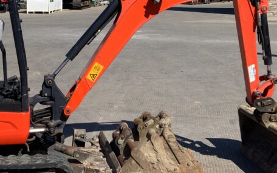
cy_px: 27
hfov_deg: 29.5
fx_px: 521
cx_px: 83
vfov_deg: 18.6
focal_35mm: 69
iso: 16
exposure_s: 1/2227
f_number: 1.8
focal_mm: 3
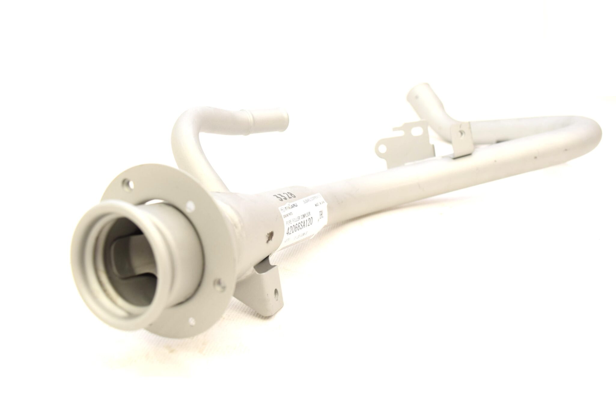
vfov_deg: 36.9
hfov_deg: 53.1
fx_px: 616
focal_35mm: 36
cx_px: 308
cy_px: 206
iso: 400
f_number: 5.6
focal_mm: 24
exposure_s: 1/125
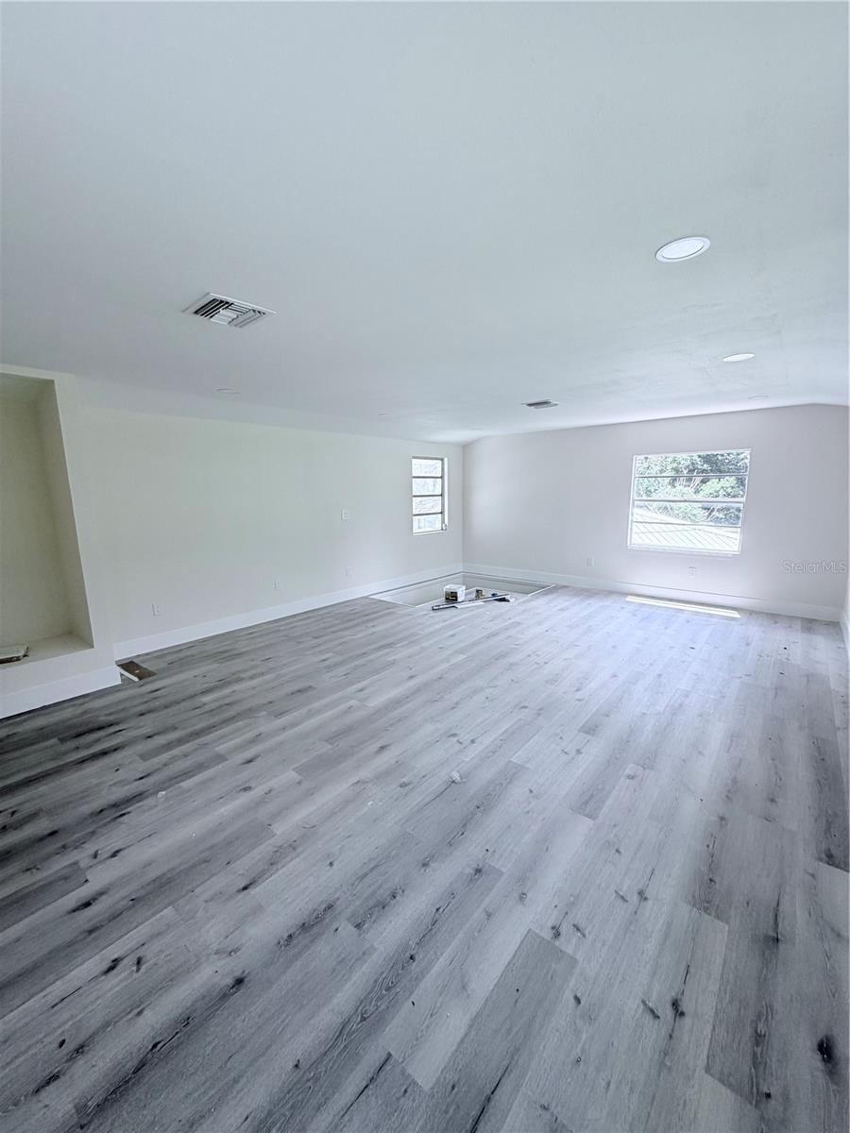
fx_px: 458
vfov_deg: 102.1
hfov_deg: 85.7
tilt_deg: -9.6
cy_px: 566
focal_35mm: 14
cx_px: 425
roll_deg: +1.0
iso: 50
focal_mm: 2.22
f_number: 2.2
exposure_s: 1/143
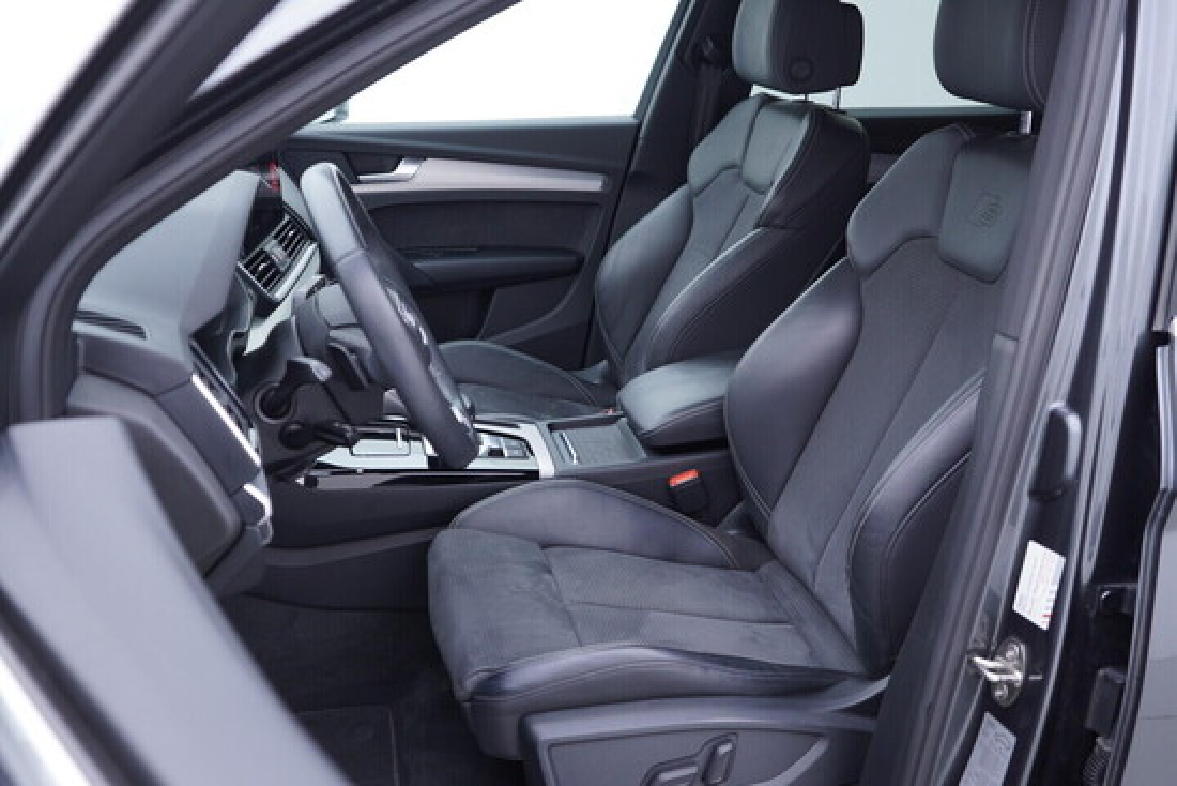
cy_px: 393
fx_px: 1177
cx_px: 588
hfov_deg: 53.1
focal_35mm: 36
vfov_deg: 36.9
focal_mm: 24
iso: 200
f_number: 2.8
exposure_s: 1/40
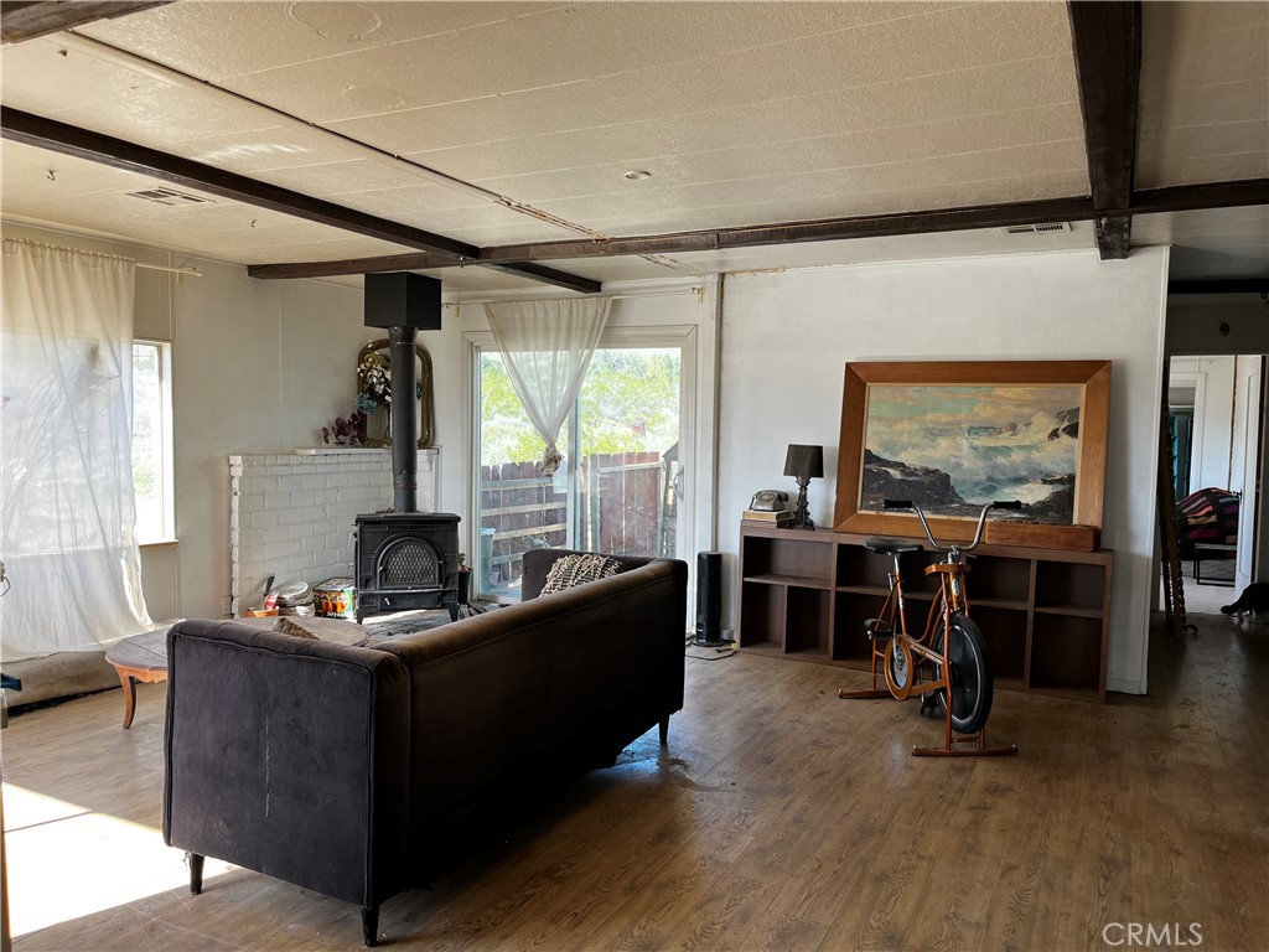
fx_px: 953
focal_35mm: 26
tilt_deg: -4.4
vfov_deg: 53.1
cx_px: 634
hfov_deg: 67.3
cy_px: 476
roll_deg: -0.2
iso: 32
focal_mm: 5.1
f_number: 1.6
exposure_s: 1/127
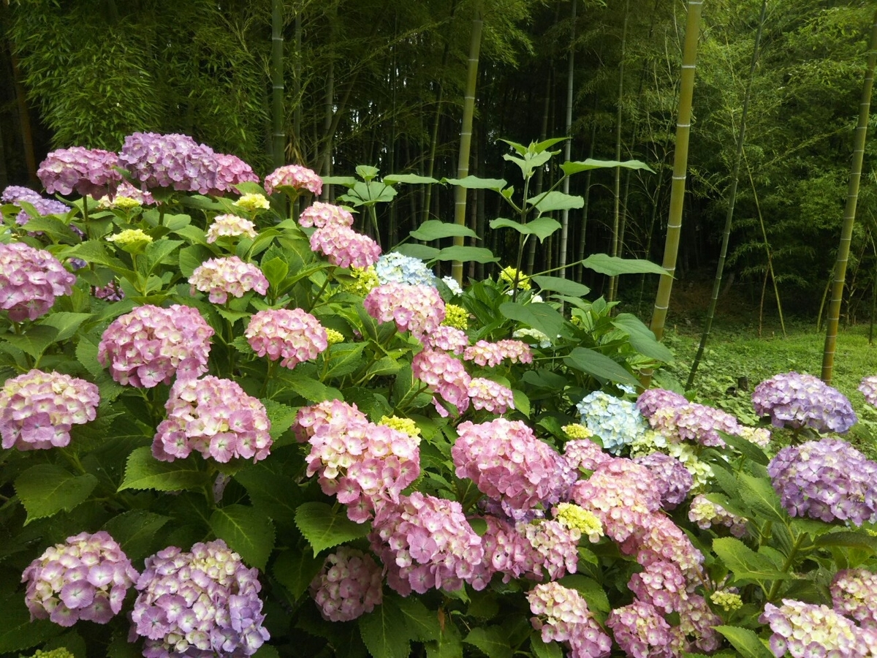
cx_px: 438
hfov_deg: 60.0
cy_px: 329
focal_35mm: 30
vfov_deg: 46.8
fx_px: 760
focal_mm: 4
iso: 40
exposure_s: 1/120
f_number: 2.2
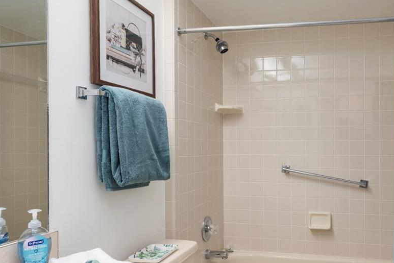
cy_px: 165
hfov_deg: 61.4
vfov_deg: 44.6
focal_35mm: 29
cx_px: 277
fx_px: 317
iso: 320
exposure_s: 1/4
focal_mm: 14
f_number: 7.1
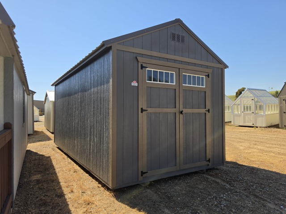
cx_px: 143
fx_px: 190
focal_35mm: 23
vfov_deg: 58.9
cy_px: 107
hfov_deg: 73.9
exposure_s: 1/7058
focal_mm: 6.5
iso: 64
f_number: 1.4
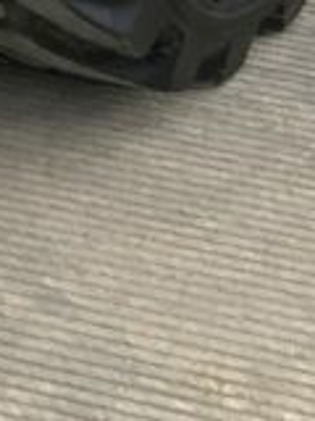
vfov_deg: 9.9
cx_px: -517
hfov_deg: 7.3
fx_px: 2257
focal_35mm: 186
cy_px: -421
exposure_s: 1/454
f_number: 1.8
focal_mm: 3
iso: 16
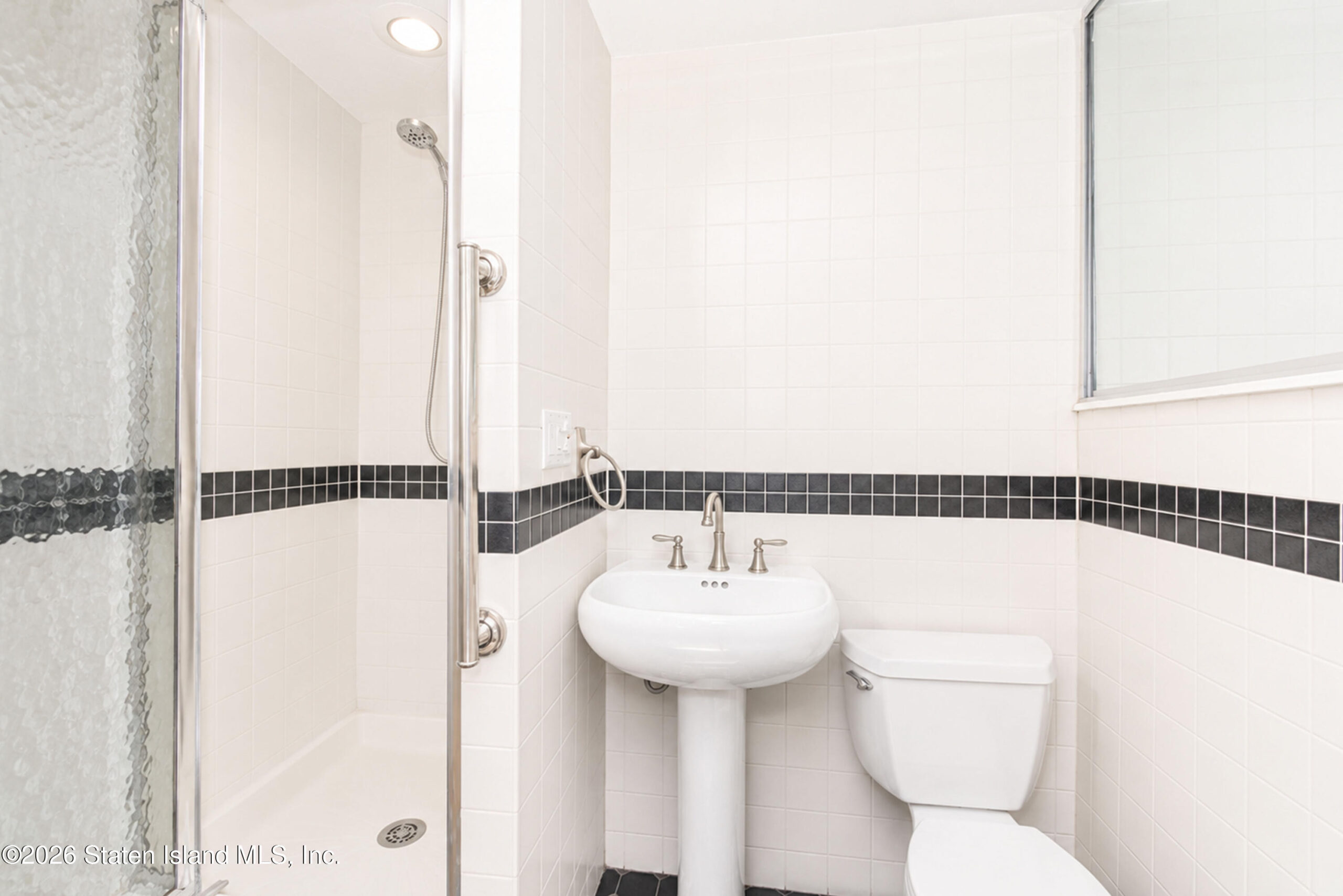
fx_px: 560
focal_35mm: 15
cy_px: 448
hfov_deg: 100.4
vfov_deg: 77.3
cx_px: 672
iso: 2000
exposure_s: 1/160
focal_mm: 10
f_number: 8
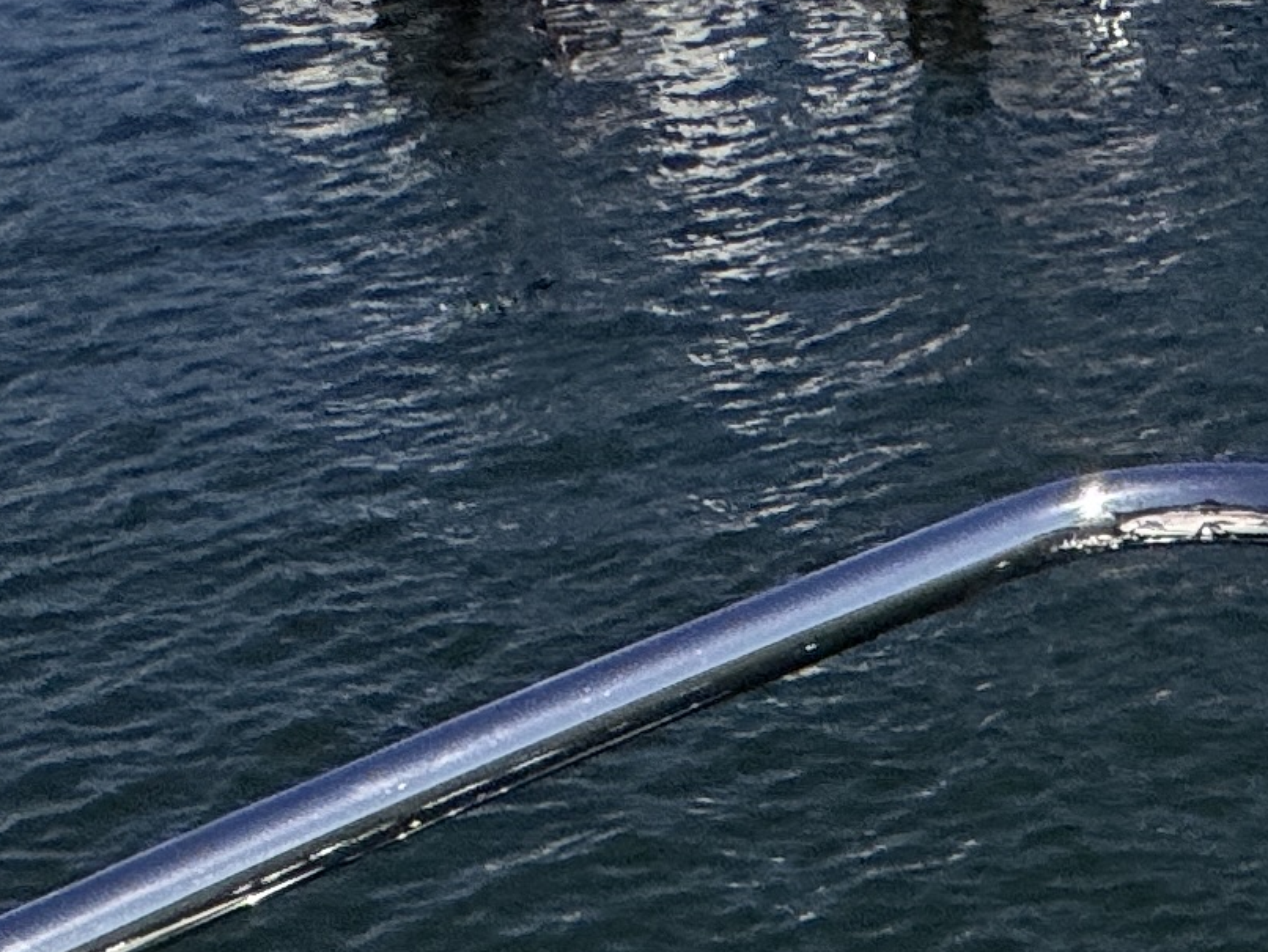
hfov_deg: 26.5
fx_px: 2565
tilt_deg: -51.9
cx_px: 1229
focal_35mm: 70
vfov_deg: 13.9
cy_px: 2354
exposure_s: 1/6173
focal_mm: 2.22
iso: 40
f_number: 2.2
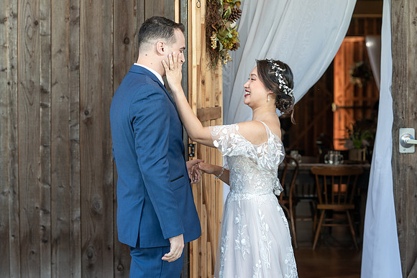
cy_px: 139
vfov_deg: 16.2
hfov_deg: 24.0
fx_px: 980
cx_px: 208
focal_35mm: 85
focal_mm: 80
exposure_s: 1/200
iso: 250
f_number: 4
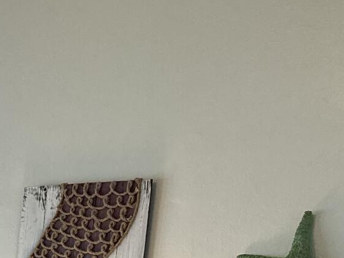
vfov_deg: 10.6
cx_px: -462
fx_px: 1283
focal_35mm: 129
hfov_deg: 12.3
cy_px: 501
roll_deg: -3.6
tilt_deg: -6.5
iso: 80
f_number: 1.78
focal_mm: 6.86
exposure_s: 1/224
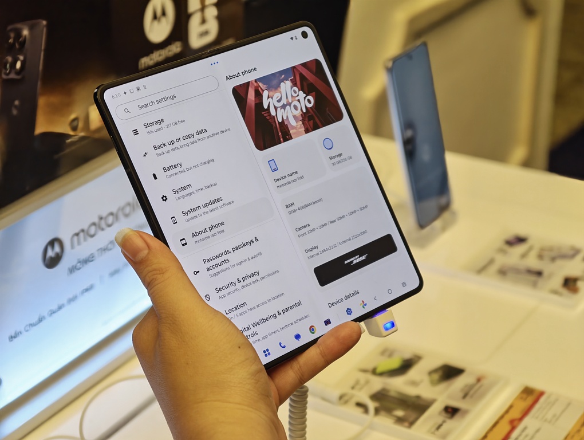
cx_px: 292
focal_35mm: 85
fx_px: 1436
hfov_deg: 23.0
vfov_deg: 17.4
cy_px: 220
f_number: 2.6
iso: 125
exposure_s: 1/100
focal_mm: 22.48
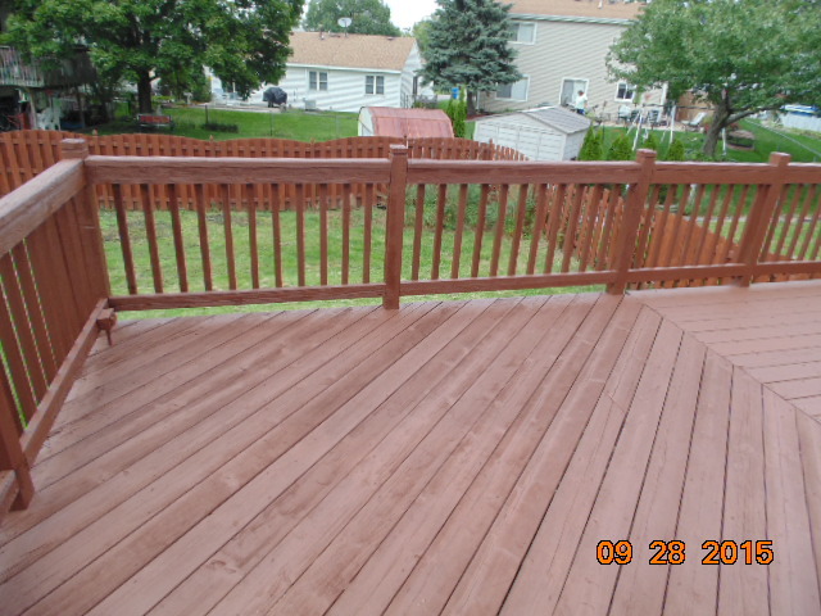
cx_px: 410
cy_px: 308
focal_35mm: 22
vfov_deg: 61.1
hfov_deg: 76.4
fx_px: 522
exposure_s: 1/125
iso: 80
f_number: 3.1
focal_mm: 4
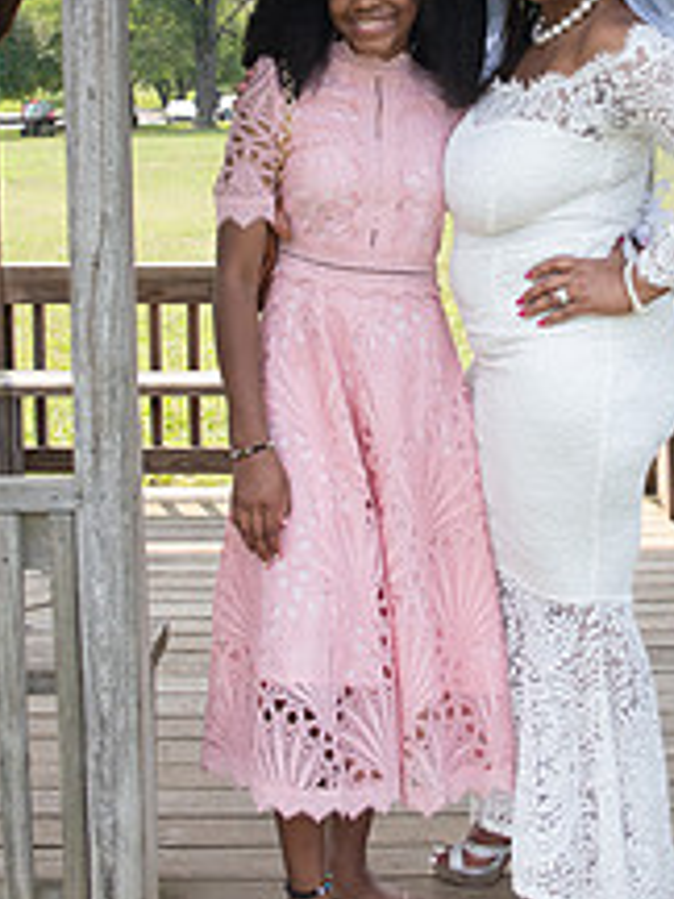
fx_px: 1765
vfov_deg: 28.0
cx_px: 483
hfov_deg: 21.5
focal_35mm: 68
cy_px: 175
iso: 800
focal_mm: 33
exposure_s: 1/1600
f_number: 6.3
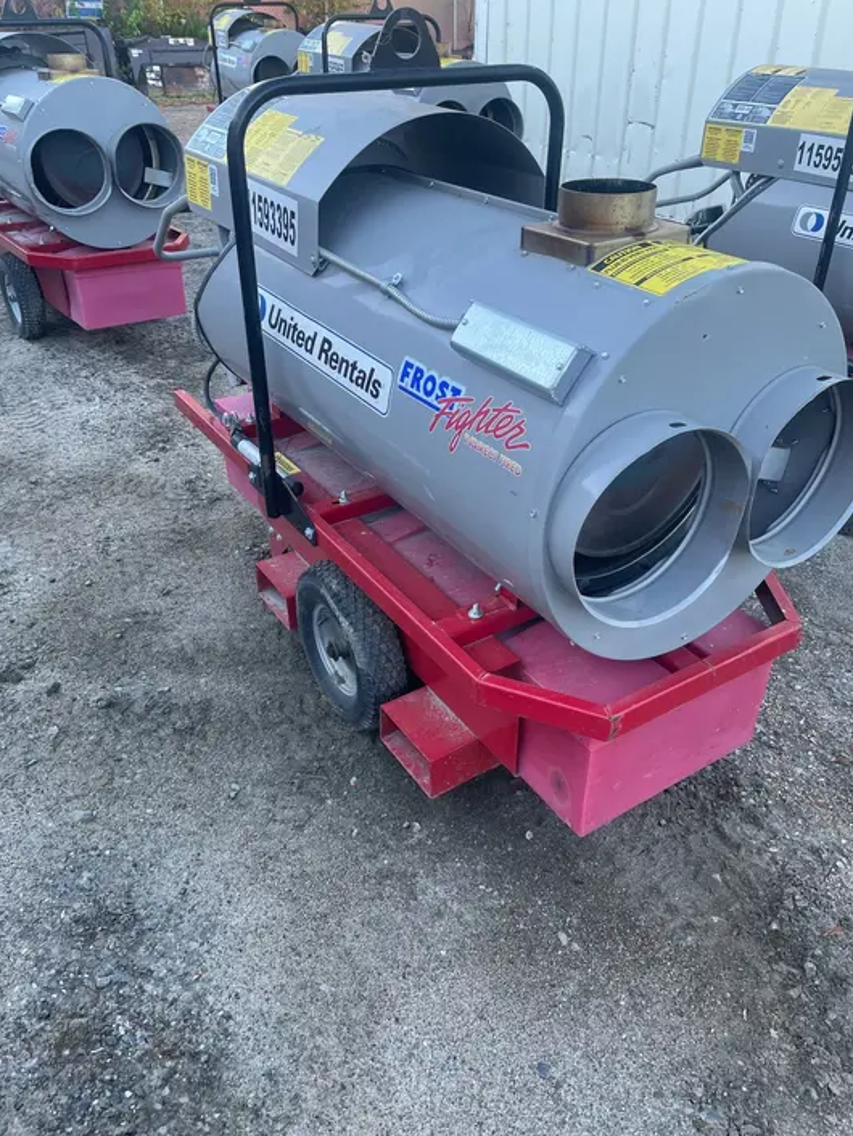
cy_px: 558
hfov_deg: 51.4
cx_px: 428
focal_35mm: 27
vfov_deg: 65.3
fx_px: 887
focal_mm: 4.2
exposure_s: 1/121
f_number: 1.6
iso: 40
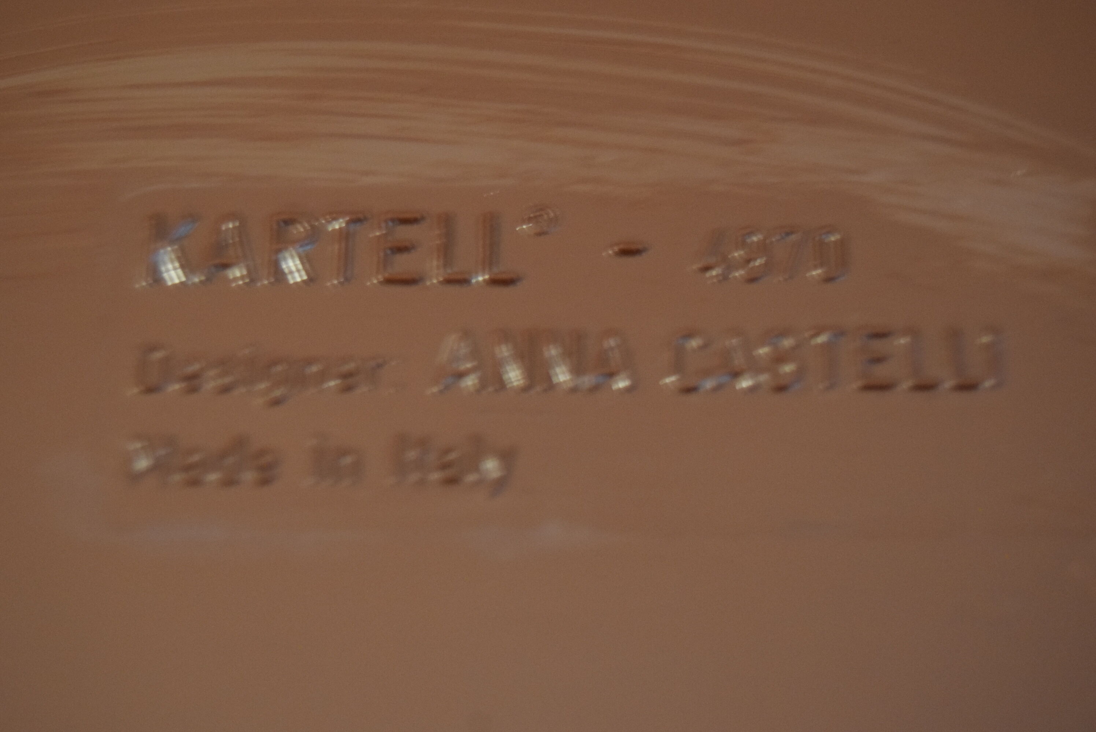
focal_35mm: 78
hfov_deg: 26.0
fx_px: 2376
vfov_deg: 17.5
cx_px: 548
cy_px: 366
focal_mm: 52
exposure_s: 1/5
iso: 3200
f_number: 5.6
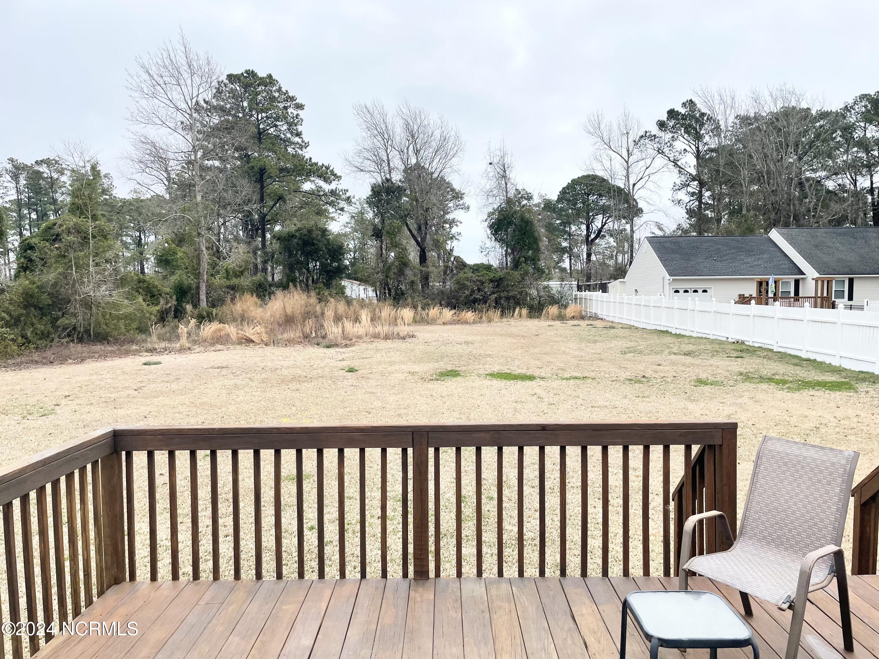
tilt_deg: -3.3
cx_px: 440
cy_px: 330
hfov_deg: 67.3
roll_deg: +0.3
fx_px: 660
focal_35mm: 26
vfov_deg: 53.1
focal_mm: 4.2
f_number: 1.6
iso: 32
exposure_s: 1/2304
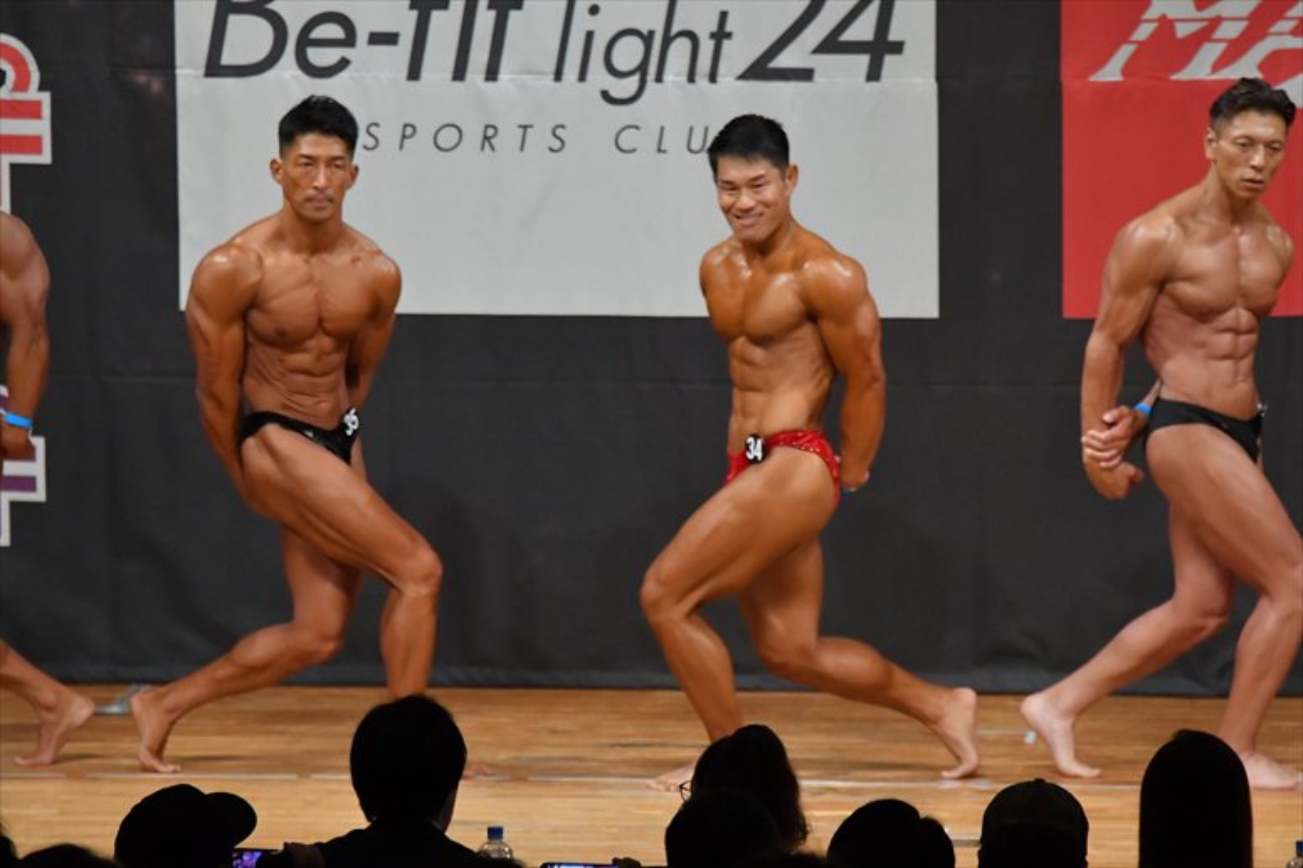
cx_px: 652
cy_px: 434
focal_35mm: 285
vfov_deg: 4.8
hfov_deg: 7.2
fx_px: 10311
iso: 6400
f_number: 5.6
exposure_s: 1/400
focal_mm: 190
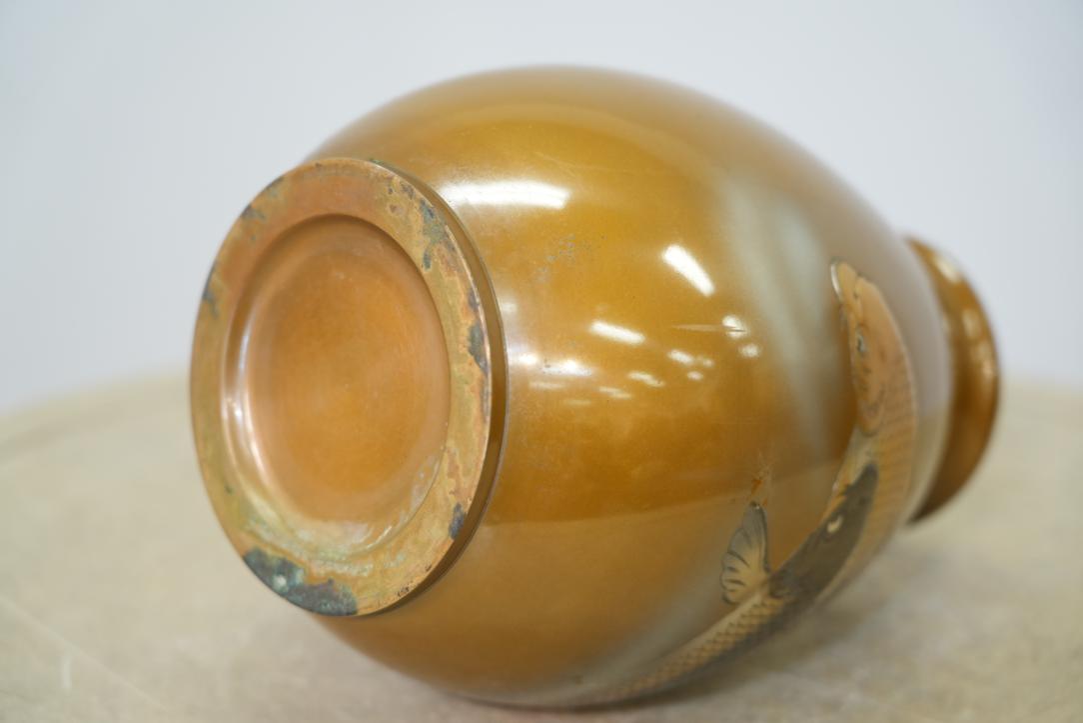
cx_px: 542
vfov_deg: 17.3
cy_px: 362
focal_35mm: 79
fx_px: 2377
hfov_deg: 25.7
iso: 1000
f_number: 4
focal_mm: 79
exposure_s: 1/80
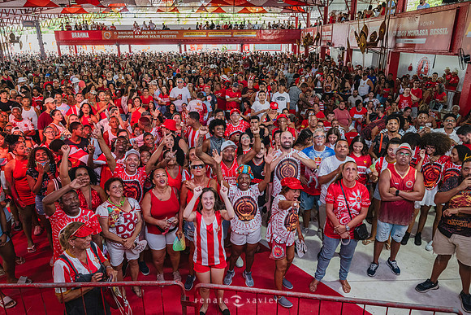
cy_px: 158
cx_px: 236
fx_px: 321
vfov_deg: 52.2
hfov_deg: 72.6
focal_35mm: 24
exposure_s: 1/200
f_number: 4
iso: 2000
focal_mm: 24.5
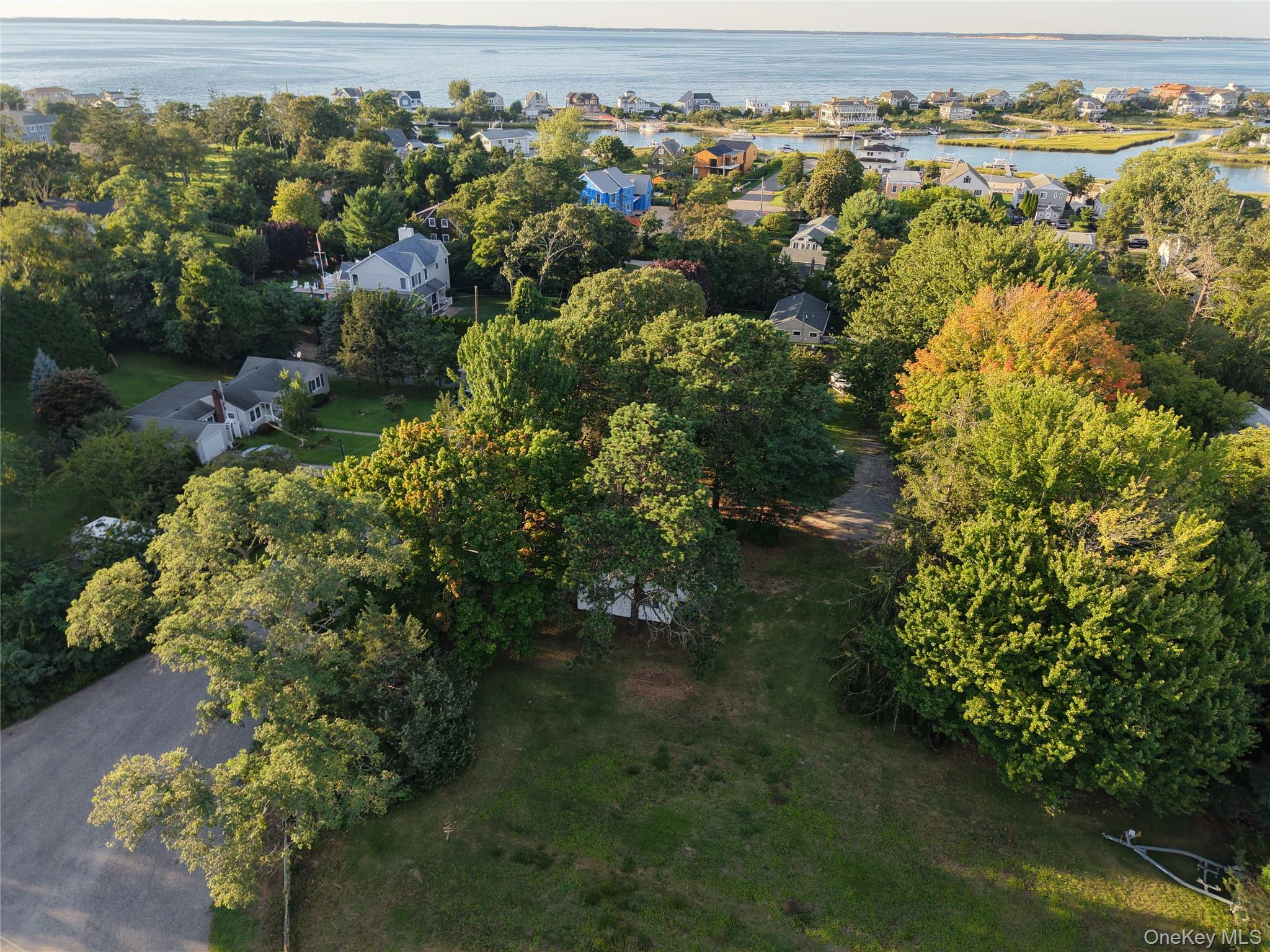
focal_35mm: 24
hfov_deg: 71.6
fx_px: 881
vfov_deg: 56.8
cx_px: 635
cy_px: 476
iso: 100
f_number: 1.8
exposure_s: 1/60
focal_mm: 8.67
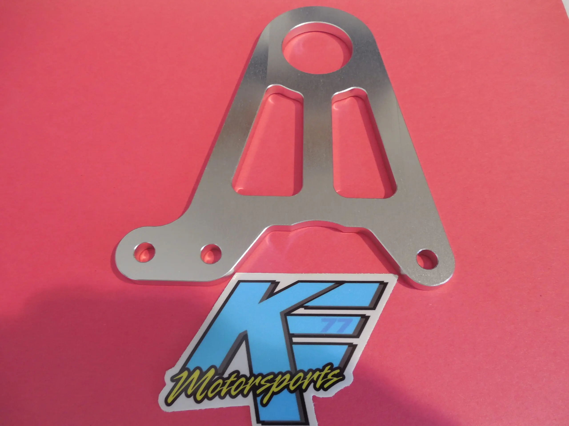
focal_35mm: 25
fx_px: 411
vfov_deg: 54.9
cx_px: 284
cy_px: 213
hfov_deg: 69.4
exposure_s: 1/30
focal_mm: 4.5
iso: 180
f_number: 3.3
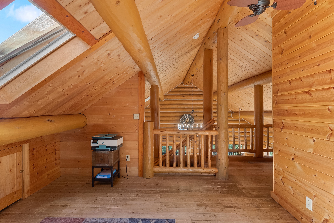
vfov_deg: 68.3
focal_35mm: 18
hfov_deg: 90.9
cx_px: 167
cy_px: 112
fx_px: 164
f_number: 7.1
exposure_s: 1/200
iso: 400
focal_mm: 17.7
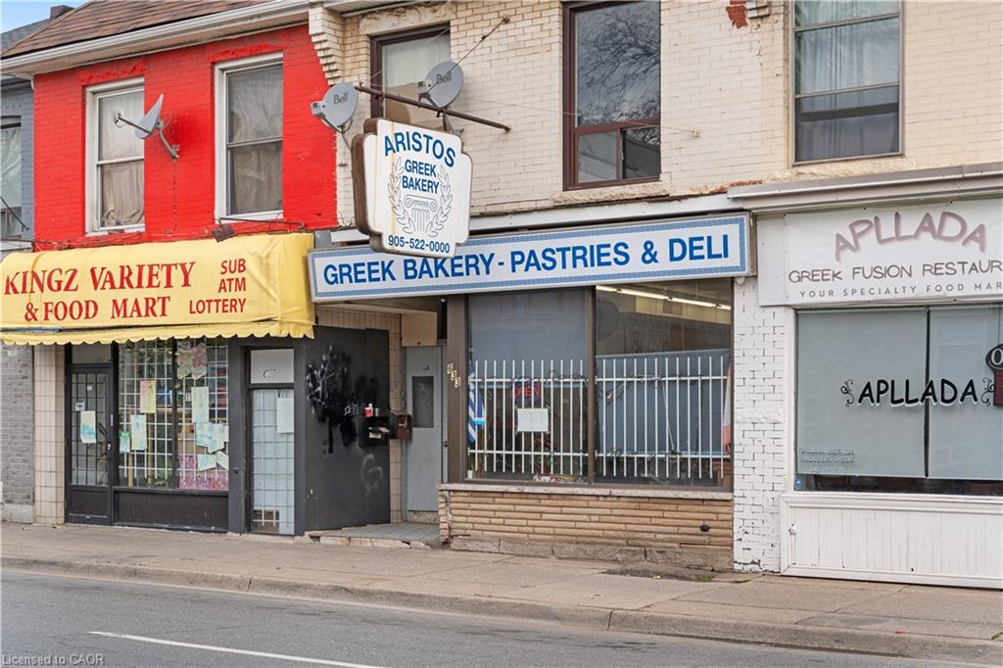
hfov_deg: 36.9
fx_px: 1504
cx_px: 502
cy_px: 334
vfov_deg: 25.0
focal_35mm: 54
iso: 160
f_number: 11
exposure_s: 1/60
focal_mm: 54
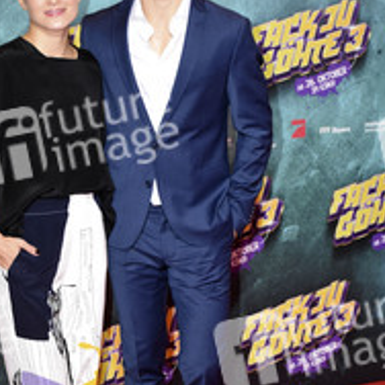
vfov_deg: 16.9
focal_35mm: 103
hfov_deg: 16.9
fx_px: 1296
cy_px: 240
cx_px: 133
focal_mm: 38
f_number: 4.5
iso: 1600
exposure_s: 1/160
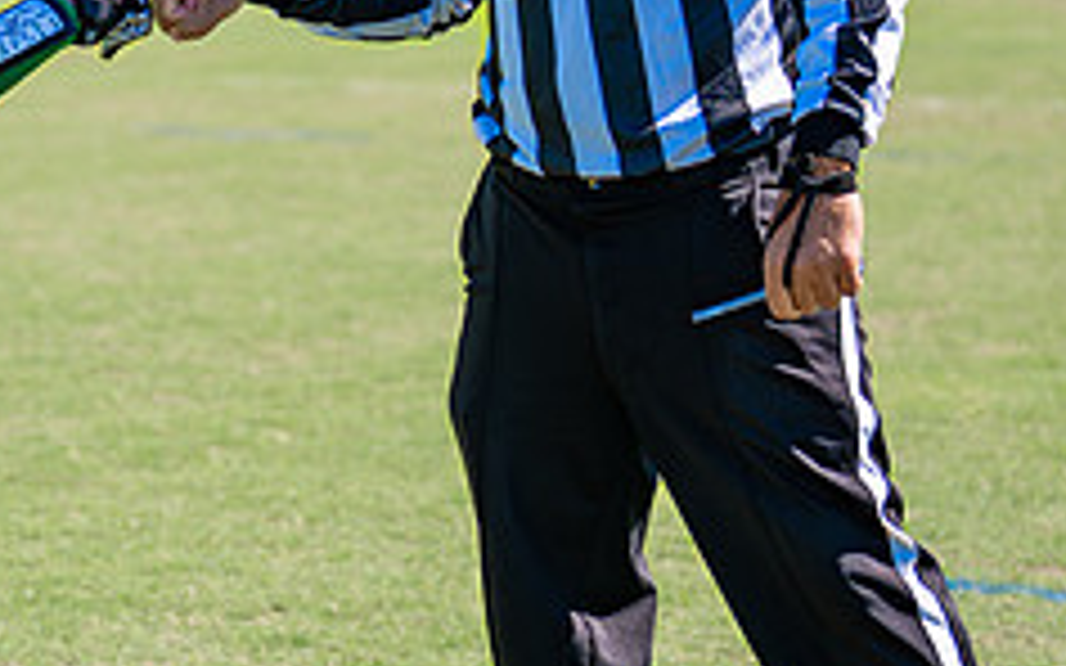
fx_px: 5809
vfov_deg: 6.6
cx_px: -135
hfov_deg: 10.3
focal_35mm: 200
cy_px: 236
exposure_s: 1/1600
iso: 160
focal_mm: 70
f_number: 2.8
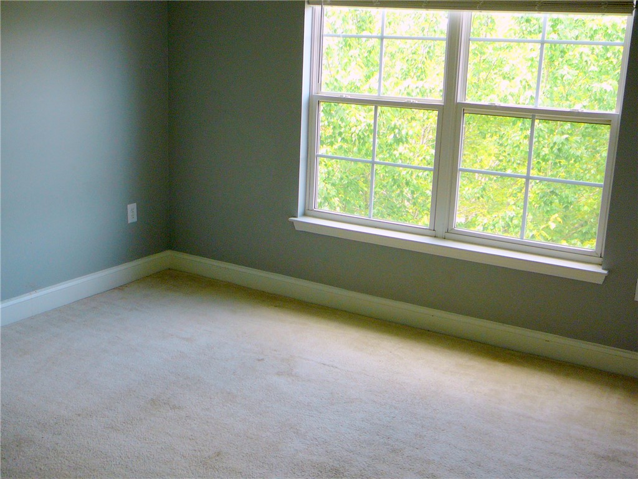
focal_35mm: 39
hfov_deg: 47.9
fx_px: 719
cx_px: 319
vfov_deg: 36.8
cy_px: 240
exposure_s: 1/60
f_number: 3
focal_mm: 5.8
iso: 100
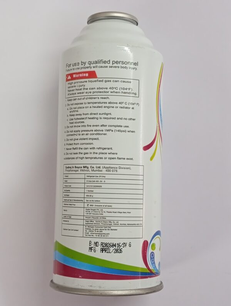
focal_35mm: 64
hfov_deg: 23.0
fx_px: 568
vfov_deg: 30.2
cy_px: 153
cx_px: 116
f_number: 1.8
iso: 987
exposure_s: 1/50
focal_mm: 4.22
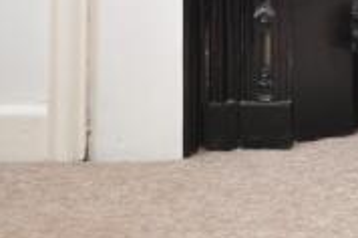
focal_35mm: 94
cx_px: 495
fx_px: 932
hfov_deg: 19.6
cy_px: -151
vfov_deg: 13.4
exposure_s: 1/13
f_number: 5.3
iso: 200
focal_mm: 17
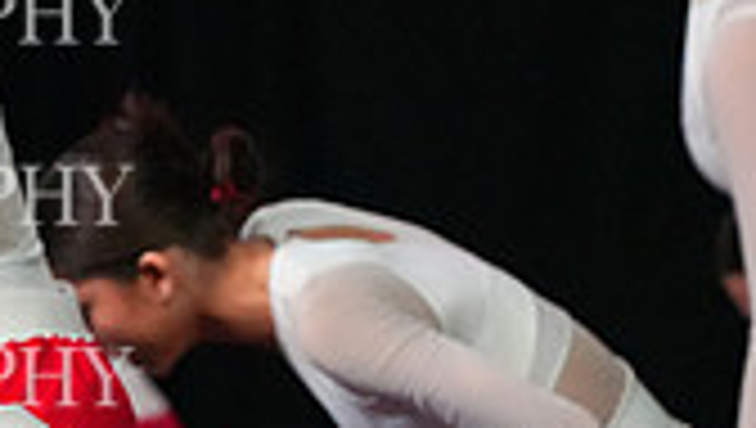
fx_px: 21778
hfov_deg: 2.0
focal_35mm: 1085
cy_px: 286
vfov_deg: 1.1
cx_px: -518
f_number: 3.5
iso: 16000
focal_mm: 300
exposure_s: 1/1250
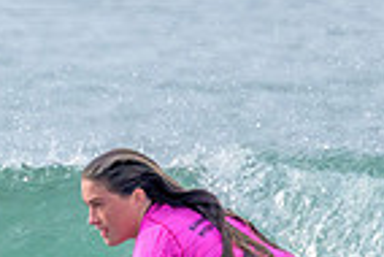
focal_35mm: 4505
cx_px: -73
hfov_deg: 0.5
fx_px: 48102
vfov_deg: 0.3
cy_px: 350
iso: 1000
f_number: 11
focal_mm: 800
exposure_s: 1/800
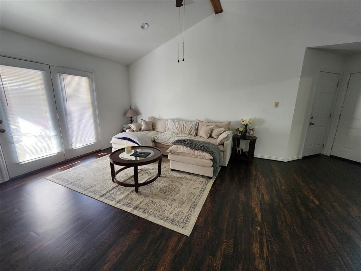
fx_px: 136
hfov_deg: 106.2
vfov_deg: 89.9
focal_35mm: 13
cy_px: 136
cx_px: 180
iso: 320
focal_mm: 2.2
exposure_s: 1/60
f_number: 2.2
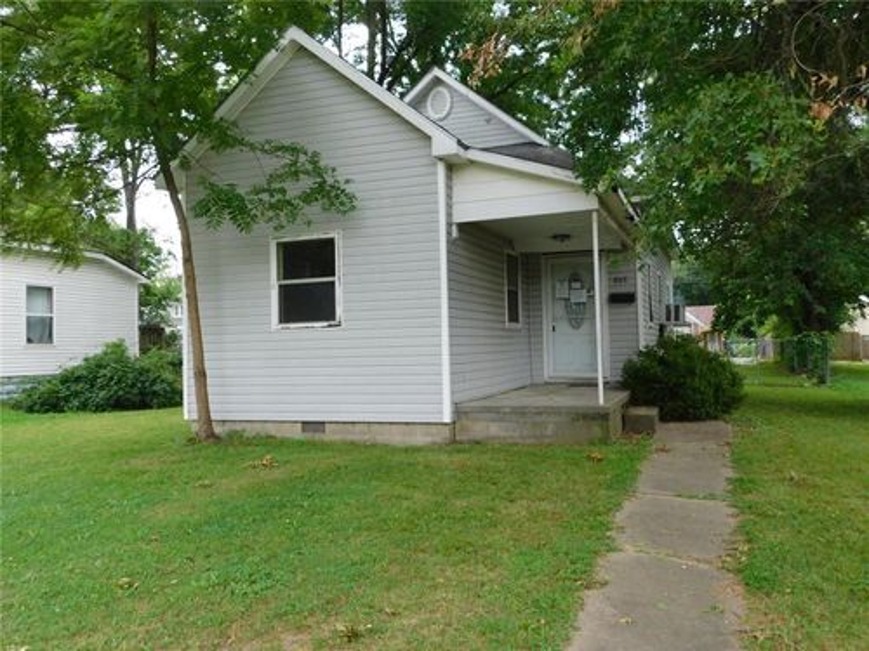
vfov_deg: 46.8
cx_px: 434
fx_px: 753
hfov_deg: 60.0
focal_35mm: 30
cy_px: 326
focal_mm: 5.3
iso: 125
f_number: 3.2
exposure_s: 1/80
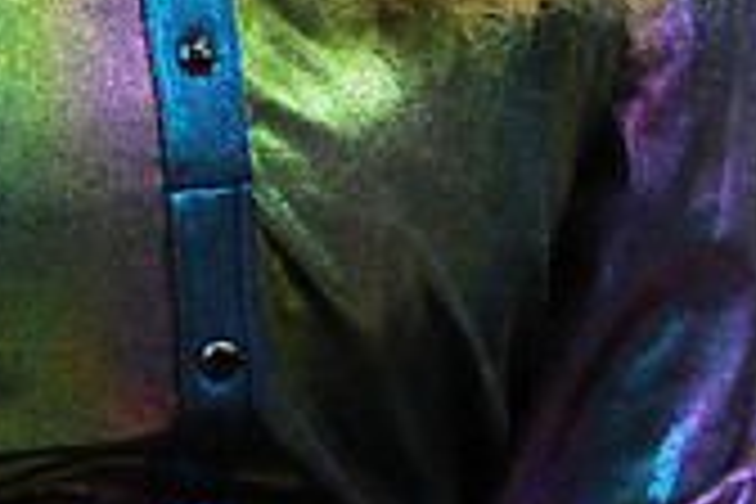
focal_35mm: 361
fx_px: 7580
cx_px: 146
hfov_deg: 5.7
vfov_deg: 3.8
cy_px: -662
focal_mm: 70
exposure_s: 1/125
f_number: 4
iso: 1250
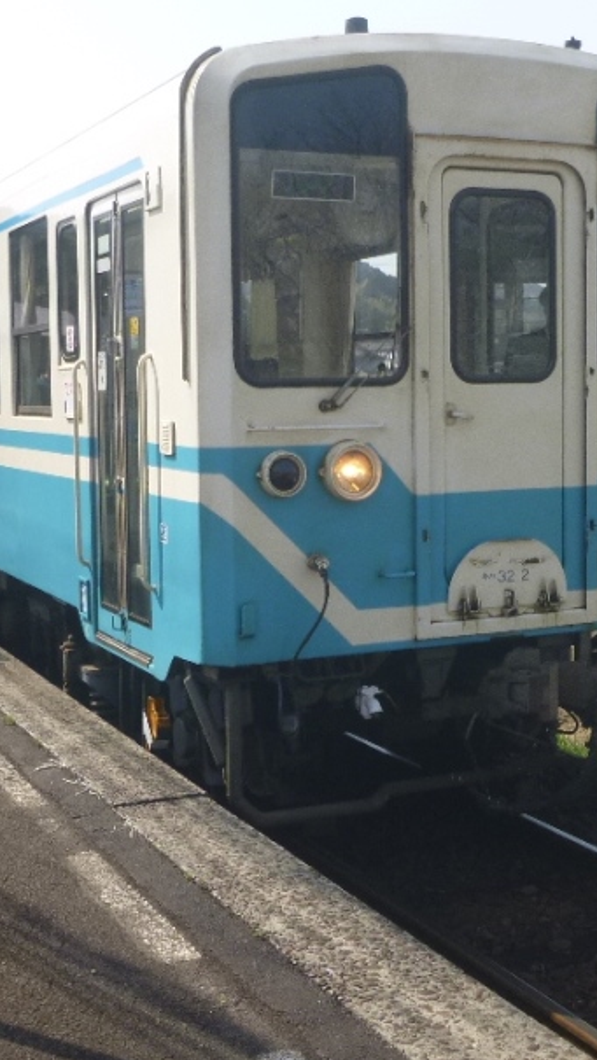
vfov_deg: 44.5
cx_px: 210
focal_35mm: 46
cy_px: 485
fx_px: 1294
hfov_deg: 25.9
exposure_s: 1/320
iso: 100
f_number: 3.9
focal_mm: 4.5
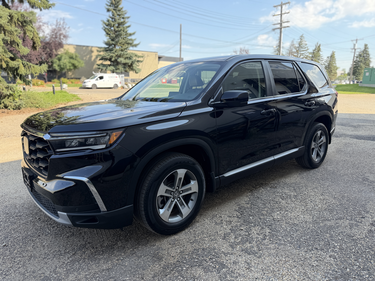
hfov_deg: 71.6
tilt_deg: -12.9
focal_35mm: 24
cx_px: 188
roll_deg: -0.2
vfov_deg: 56.8
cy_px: 140
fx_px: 260
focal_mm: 6.76
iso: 80
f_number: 1.78
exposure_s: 1/858
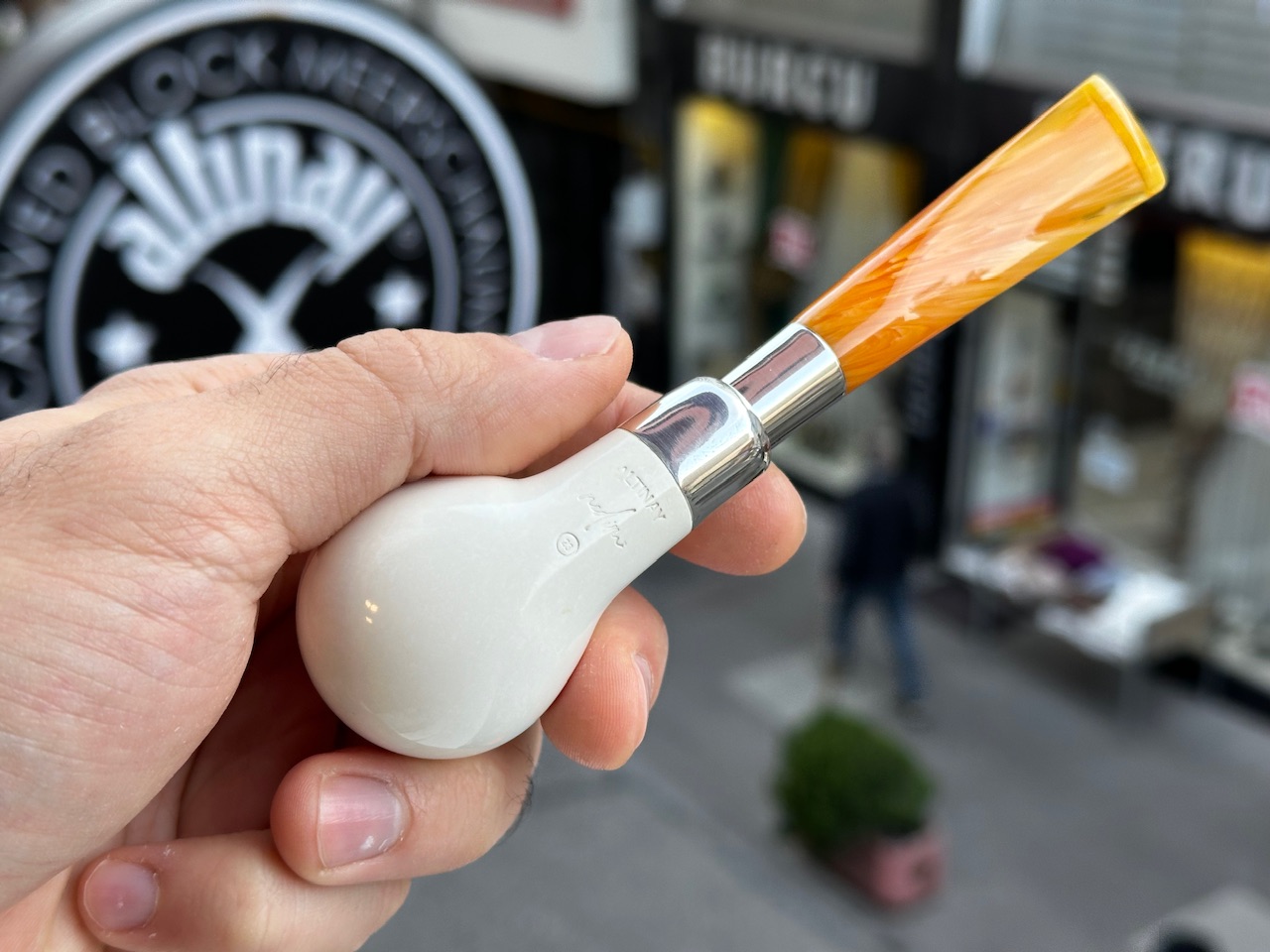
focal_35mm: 48
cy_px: 476
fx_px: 1761
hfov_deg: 39.7
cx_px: 635
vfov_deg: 30.3
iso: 64
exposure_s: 1/100
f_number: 1.78
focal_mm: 6.86
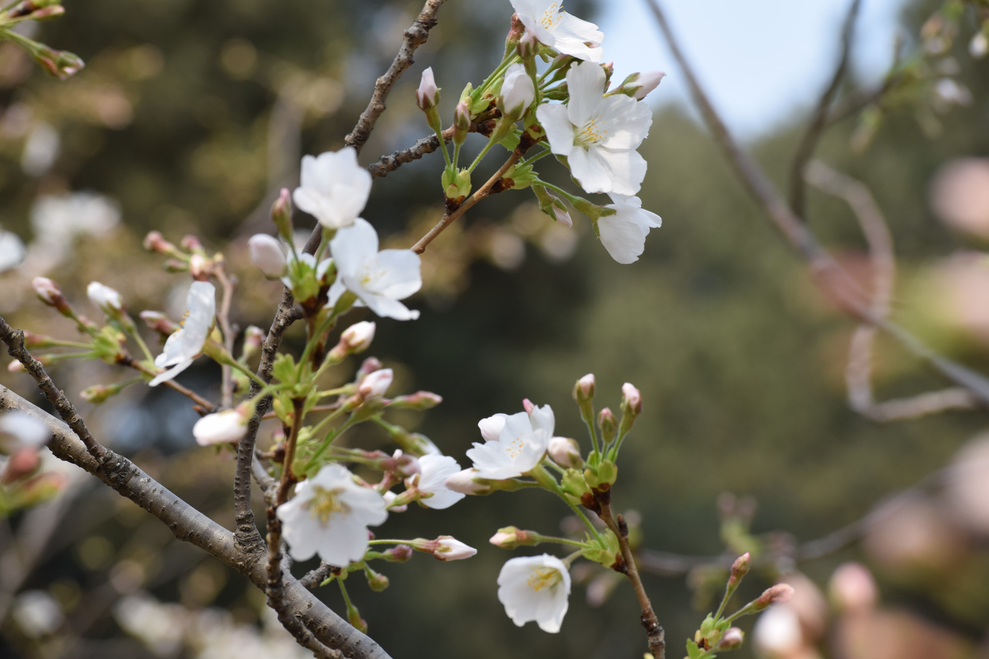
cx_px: 494
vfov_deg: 13.0
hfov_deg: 19.5
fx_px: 2884
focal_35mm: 105
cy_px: 330
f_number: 9
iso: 200
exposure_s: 1/320
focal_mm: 70
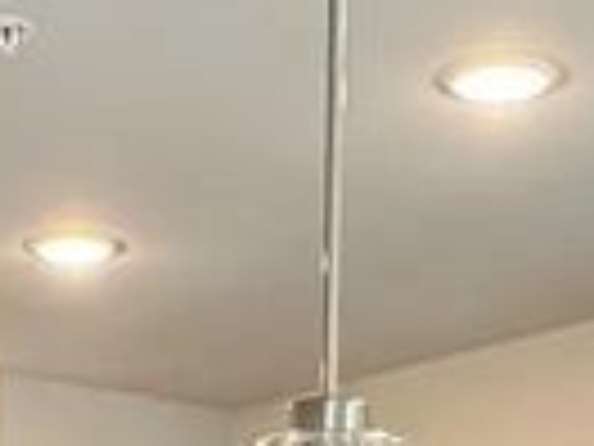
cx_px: 238
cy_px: 856
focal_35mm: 109
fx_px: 1870
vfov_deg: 12.2
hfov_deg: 18.0
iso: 400
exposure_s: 1/60
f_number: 2.2
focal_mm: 2.22
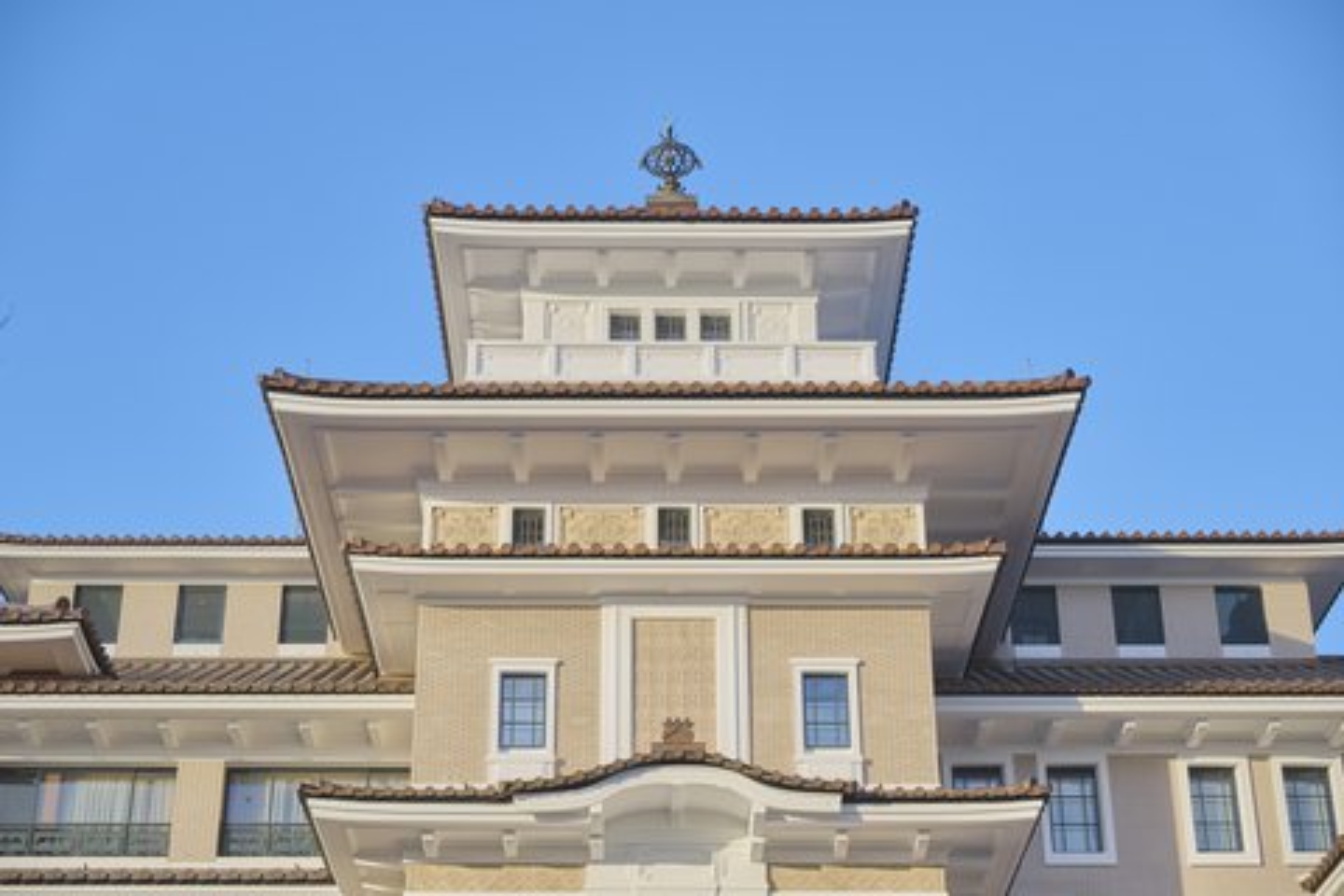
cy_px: 448
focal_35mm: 59
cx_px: 672
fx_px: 2202
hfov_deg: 33.9
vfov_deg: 23.0
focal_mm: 59
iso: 250
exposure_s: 1/800
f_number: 4.5
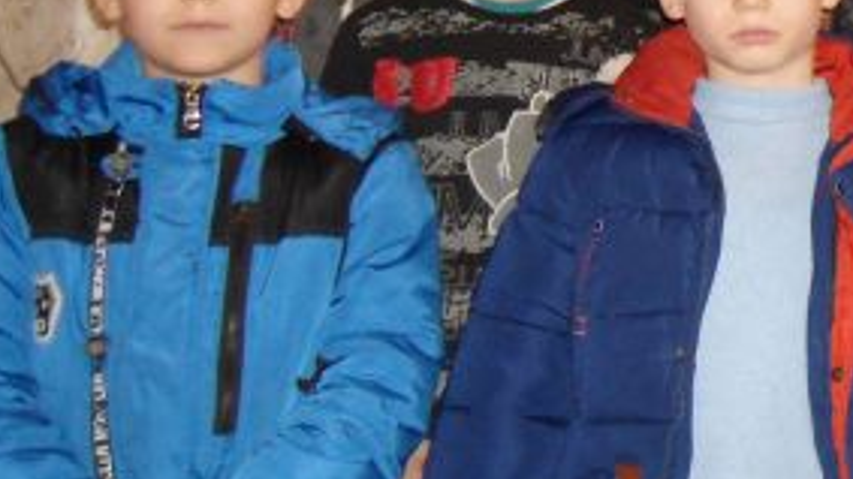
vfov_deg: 15.1
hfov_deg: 23.2
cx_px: 1145
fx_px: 1809
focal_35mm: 80
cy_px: 163
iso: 400
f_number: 2.8
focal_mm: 4.7
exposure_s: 1/30
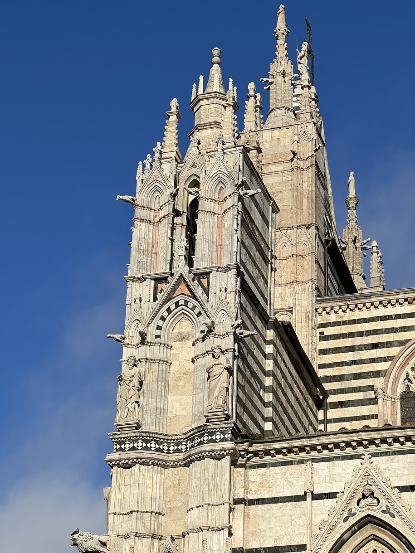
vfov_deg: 19.4
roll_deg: -0.8
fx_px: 1614
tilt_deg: +31.6
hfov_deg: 14.6
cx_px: 267
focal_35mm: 101
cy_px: 254
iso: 32
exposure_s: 1/995
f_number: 2.8
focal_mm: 9
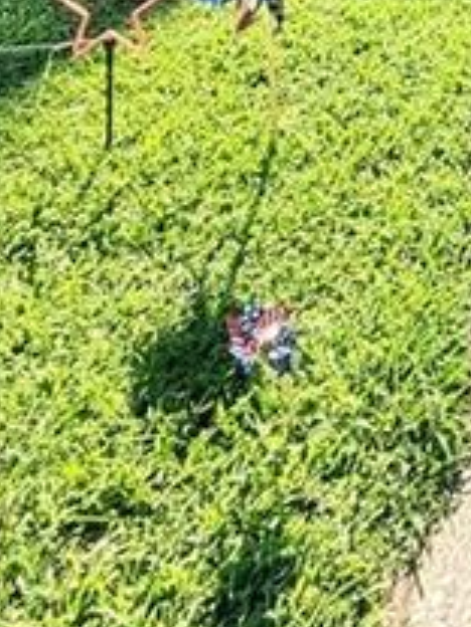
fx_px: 816
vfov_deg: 29.8
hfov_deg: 24.3
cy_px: -258
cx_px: 725
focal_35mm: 45
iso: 64
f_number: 2.2
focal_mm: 2.22
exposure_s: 1/498
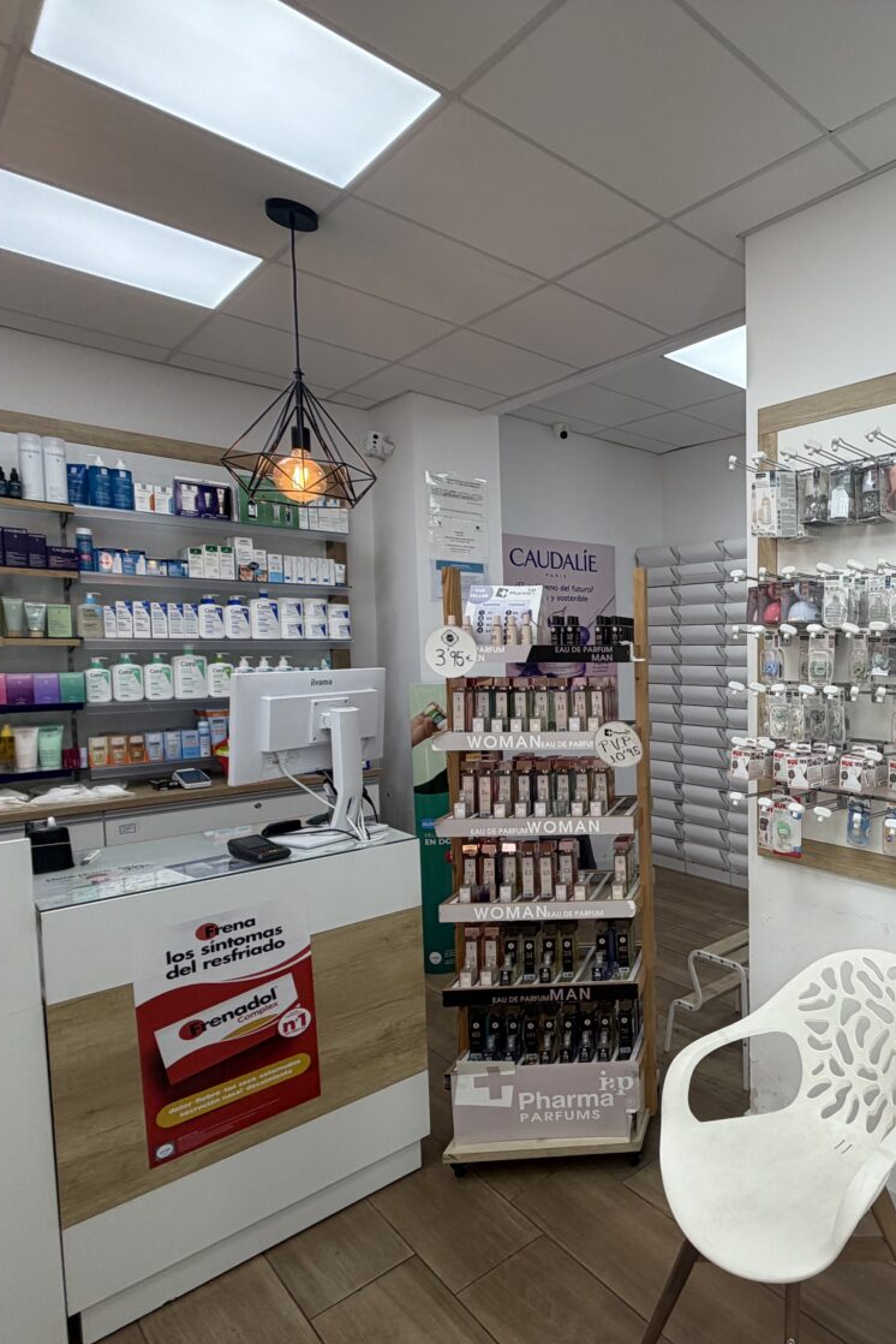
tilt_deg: -1.5
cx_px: 855
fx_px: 746
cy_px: 691
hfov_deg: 52.0
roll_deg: +0.8
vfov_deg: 83.9
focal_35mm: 20
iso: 50
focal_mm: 2.22
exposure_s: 1/100
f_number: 2.2
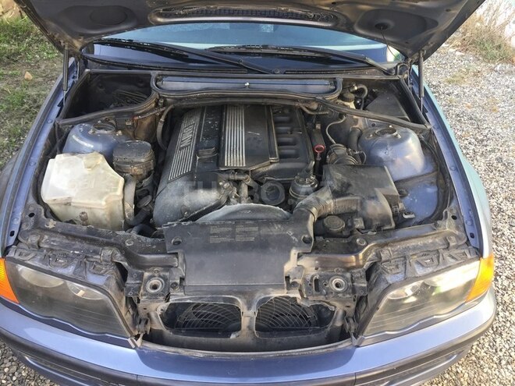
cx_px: 258
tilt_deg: -37.7
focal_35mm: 29
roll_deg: -4.0
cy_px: 193
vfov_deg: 48.2
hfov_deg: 61.7
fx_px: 431
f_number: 2.2
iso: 40
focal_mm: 4.15
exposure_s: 1/100
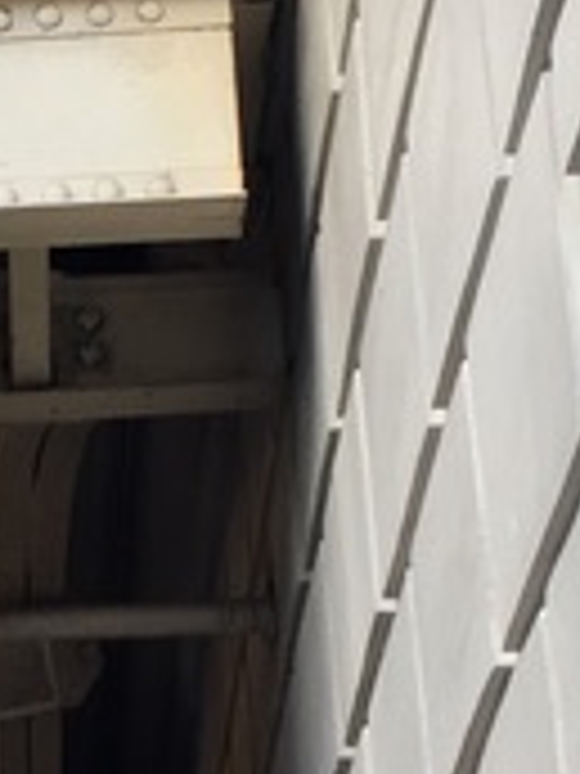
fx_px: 3865
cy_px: 612
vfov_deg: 11.4
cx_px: -531
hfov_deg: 8.2
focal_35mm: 173
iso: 40
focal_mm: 4.15
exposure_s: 1/120
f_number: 2.2
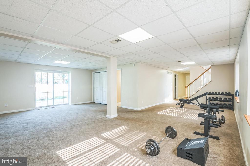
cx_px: 125
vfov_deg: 73.8
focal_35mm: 16
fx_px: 111
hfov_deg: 96.7
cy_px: 83
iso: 250
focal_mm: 16
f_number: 16
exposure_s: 1.3
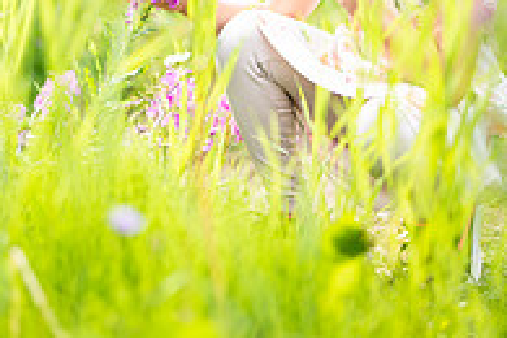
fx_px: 1465
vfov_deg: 12.8
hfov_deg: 19.3
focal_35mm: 104
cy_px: -90
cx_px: 68
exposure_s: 1/4000
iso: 200
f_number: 1.2
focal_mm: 35
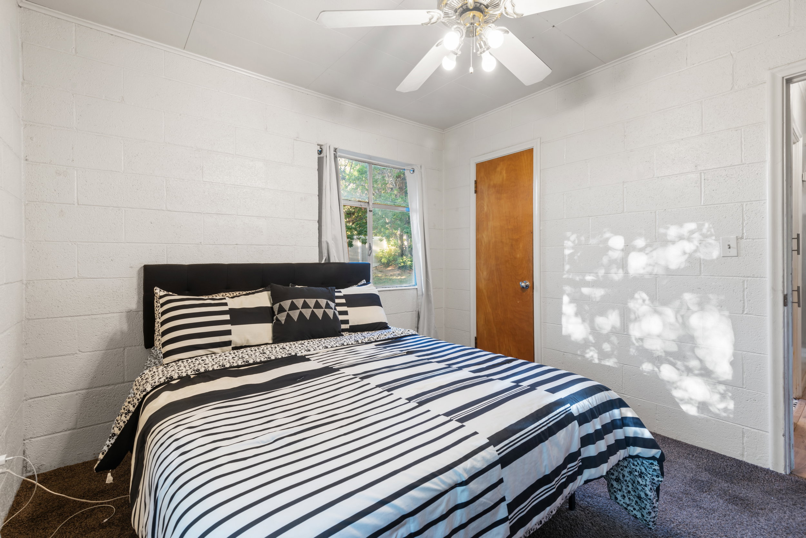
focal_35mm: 16
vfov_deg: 73.8
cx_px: 403
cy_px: 269
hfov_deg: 96.7
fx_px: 358
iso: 100
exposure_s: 1.3
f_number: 9
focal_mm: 16
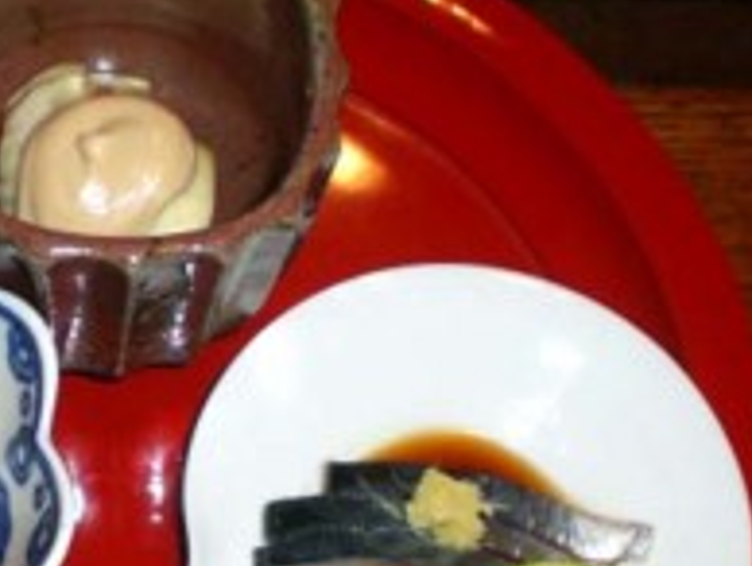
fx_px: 1914
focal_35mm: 88
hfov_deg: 21.8
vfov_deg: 16.7
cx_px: 105
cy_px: 465
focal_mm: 6.3
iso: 50
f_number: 3.1
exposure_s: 1/60
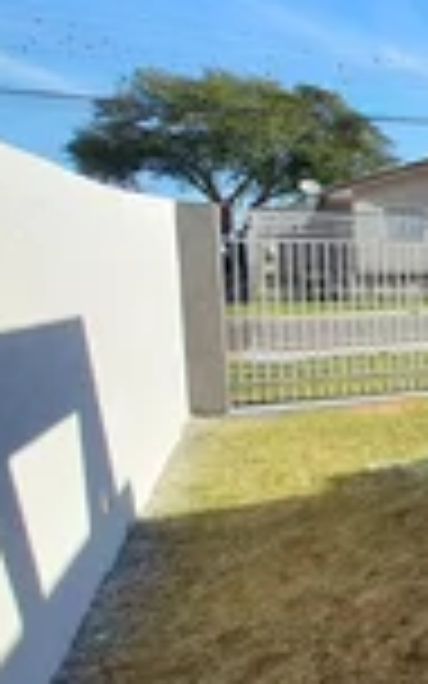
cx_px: 752
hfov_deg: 22.6
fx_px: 653
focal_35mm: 35
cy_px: 353
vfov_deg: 55.3
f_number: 2.2
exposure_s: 1/1048
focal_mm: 1.74
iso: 50
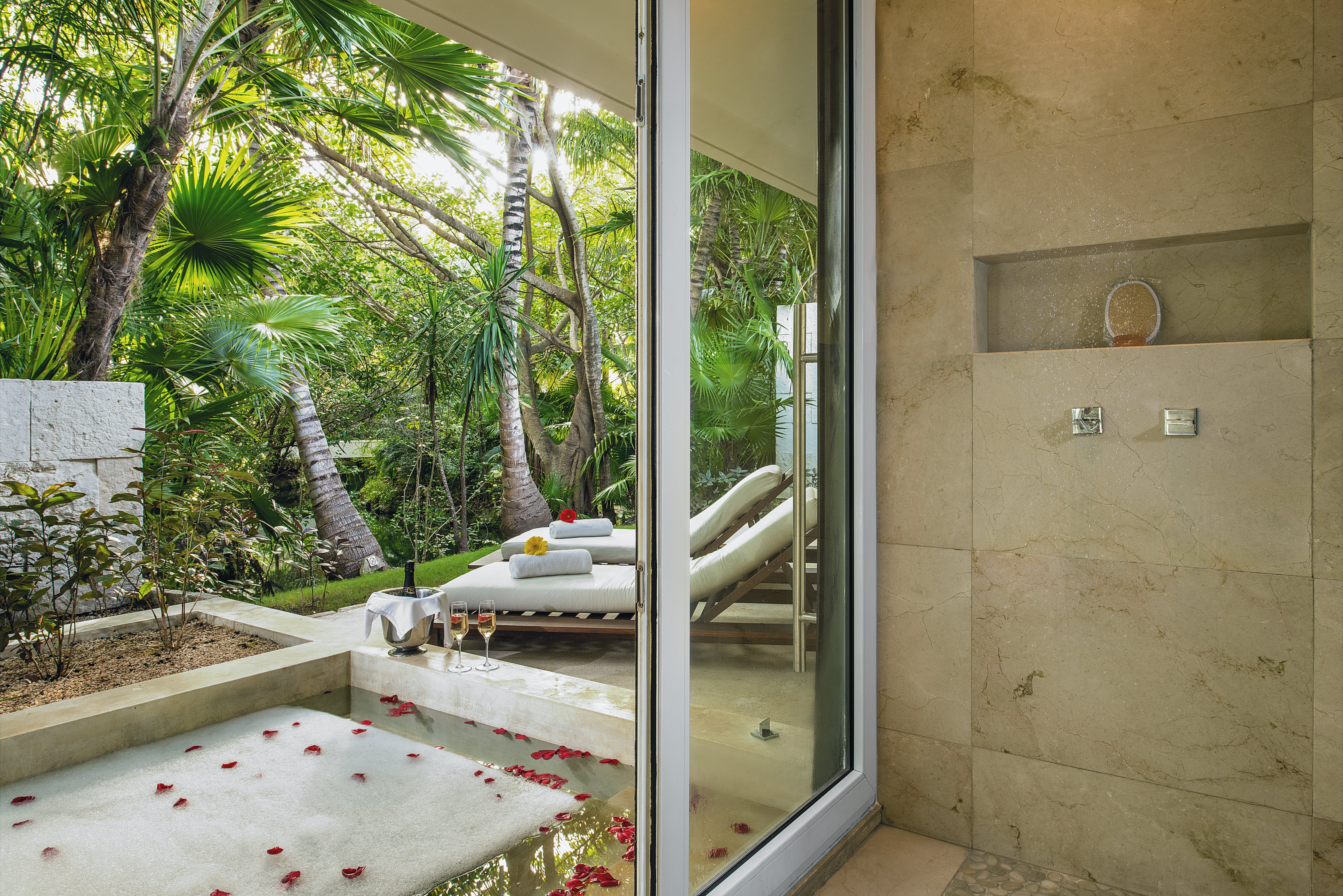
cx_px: 672
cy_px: 448
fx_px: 821
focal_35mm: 22
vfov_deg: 57.3
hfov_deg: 78.6
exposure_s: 1/5
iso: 640
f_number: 14
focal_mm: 22
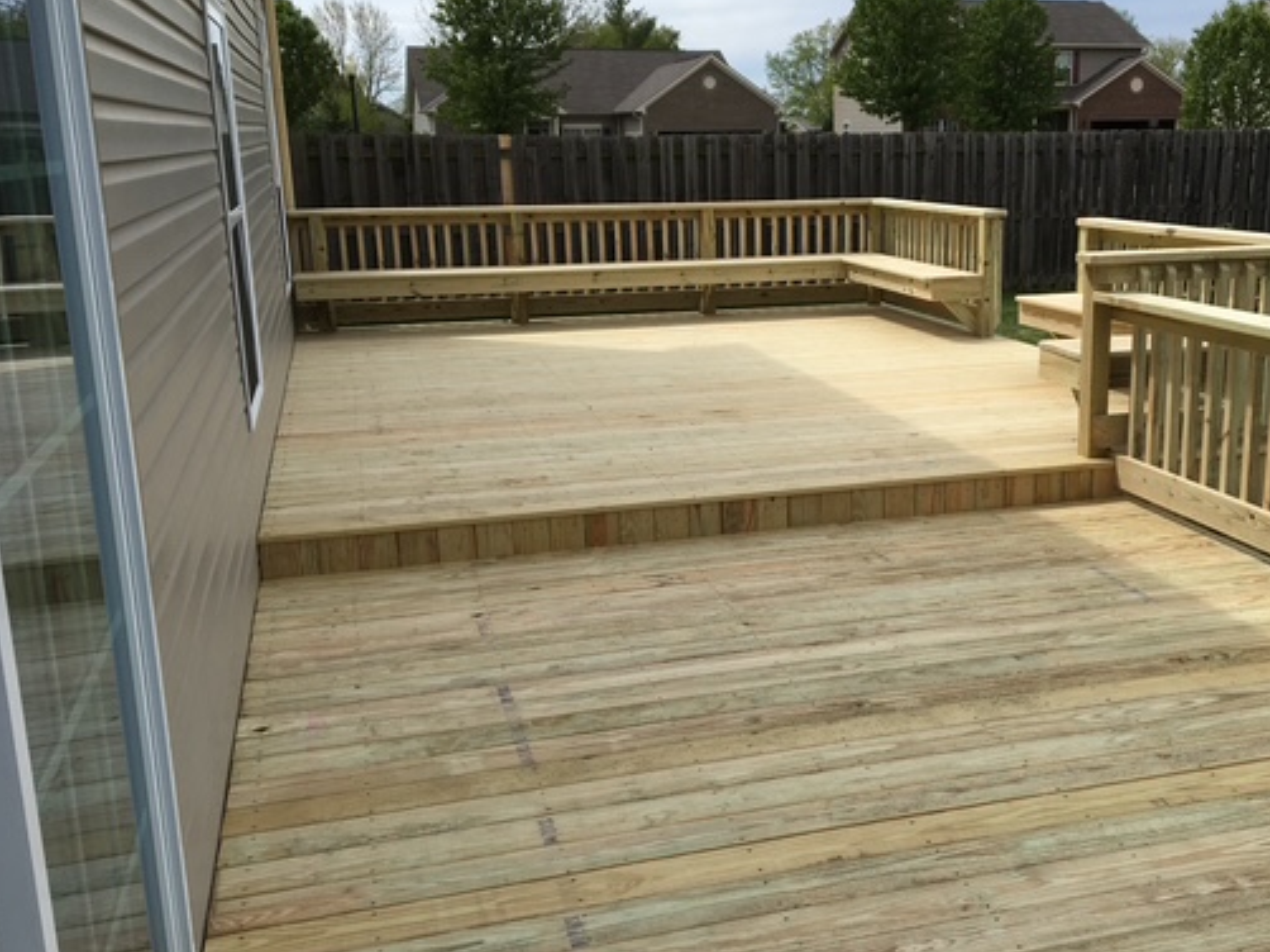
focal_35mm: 37
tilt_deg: -9.7
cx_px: 794
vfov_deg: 38.6
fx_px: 1357
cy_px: 453
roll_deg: +1.4
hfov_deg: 49.7
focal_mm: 4.15
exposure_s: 1/2747
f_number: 2.2
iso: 25
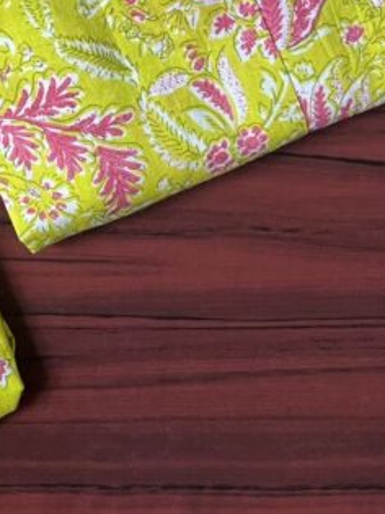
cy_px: -164
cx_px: -64
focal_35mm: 88
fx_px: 1306
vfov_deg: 20.3
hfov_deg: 16.2
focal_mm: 5.1
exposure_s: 1/50
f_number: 1.6
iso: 100
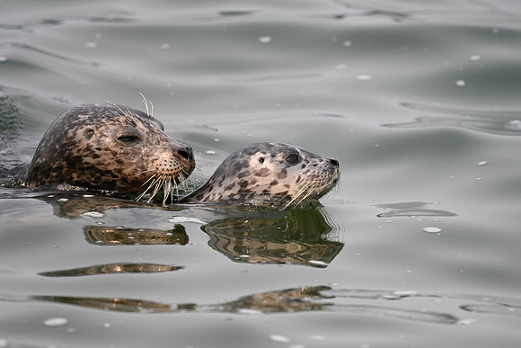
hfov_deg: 2.6
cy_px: 174
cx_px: 260
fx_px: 11580
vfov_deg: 1.7
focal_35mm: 800
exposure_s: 1/800
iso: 280
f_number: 6.3
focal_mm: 800
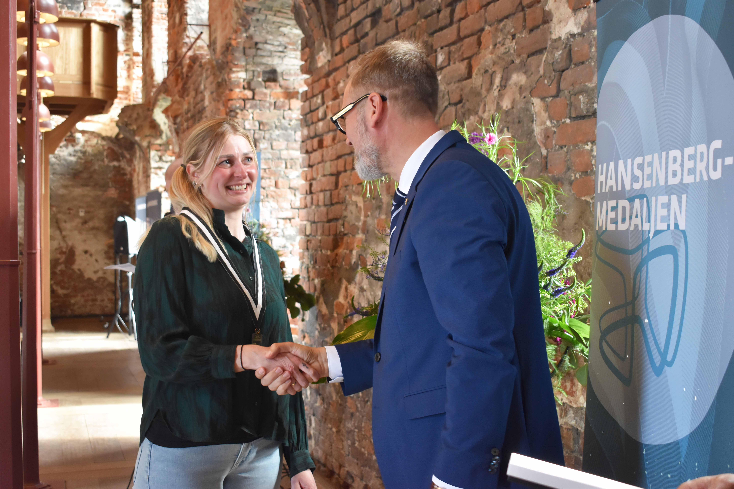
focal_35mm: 44
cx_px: 367
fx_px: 887
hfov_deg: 45.0
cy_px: 244
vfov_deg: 30.8
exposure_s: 1/60
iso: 1400
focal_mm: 29
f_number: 4.2
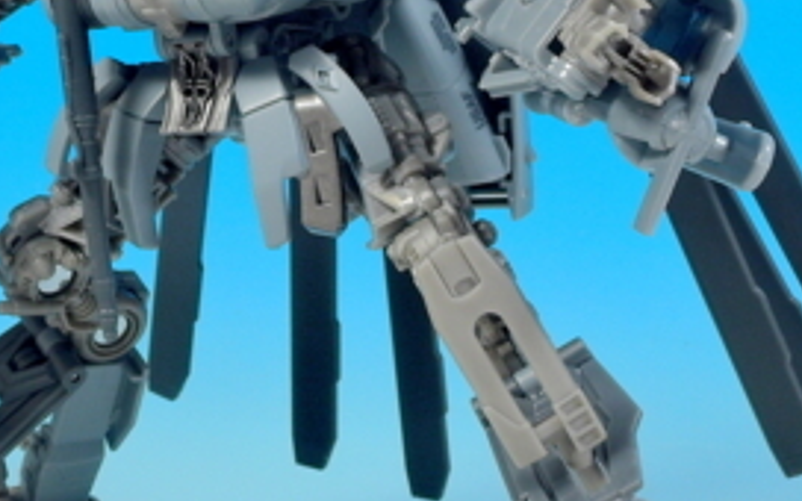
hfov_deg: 17.8
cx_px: 277
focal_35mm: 117
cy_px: 147
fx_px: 2557
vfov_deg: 11.2
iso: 80
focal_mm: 10.7
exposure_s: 1.6
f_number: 7.1
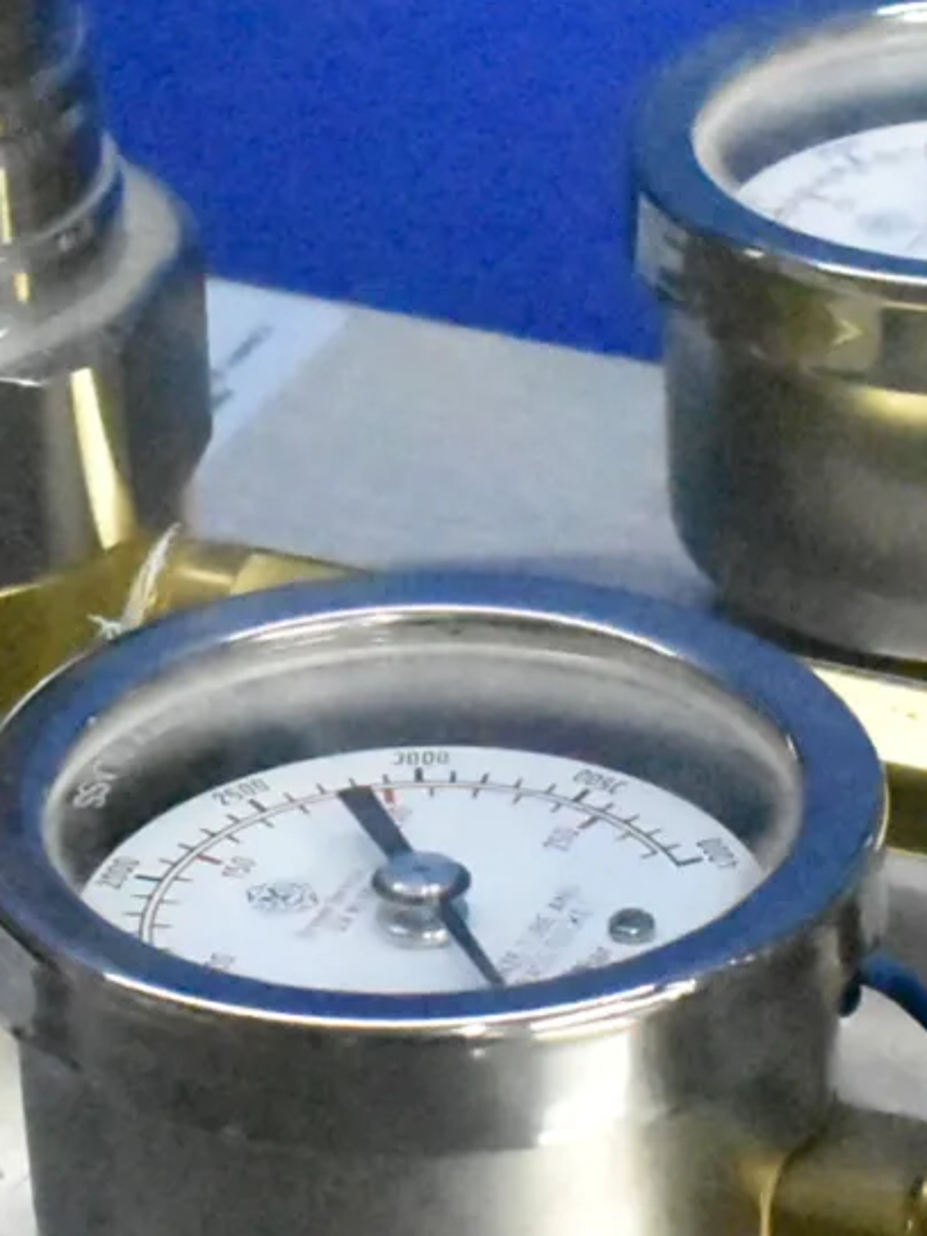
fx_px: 7046
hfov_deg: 7.5
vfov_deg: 10.0
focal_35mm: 197
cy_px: 928
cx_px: 722
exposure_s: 1/320
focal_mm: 29
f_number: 8
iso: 25600
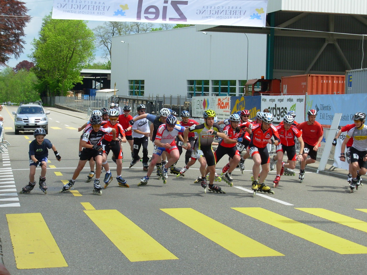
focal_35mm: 76
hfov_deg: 25.7
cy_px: 138
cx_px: 184
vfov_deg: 19.4
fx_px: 806
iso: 50
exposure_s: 1/745
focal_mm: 12.5
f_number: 3.6
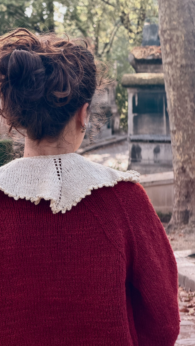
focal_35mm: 110
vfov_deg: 19.5
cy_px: 173
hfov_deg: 11.0
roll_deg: +0.8
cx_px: 69
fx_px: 1011
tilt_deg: -5.1
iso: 125
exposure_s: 1/121
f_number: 2.8
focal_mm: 16.89
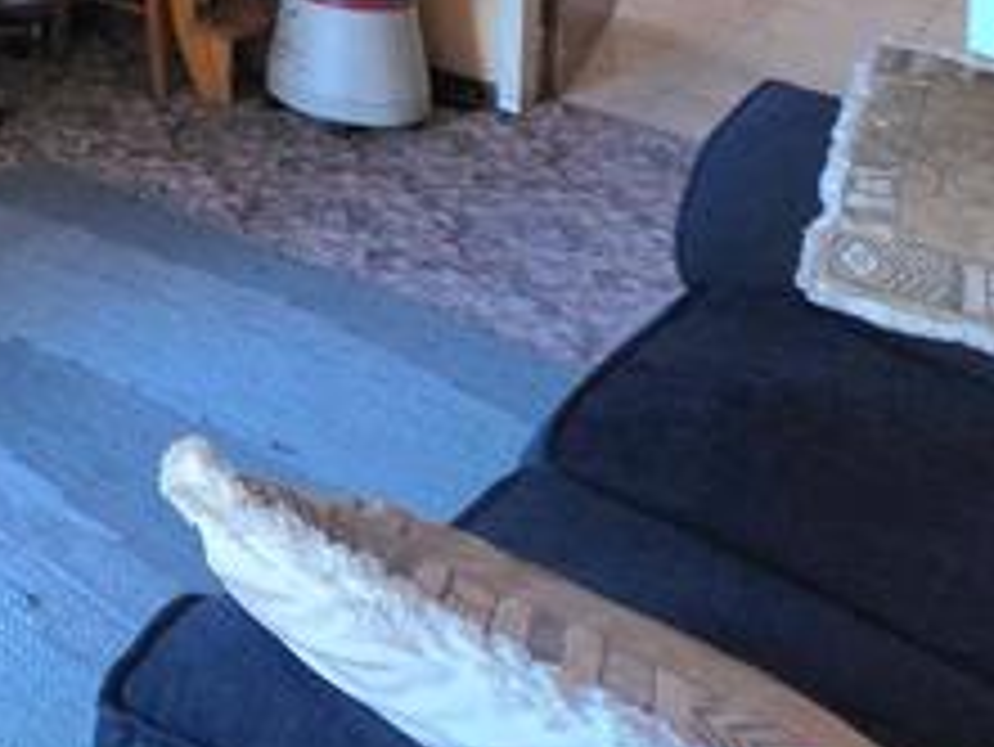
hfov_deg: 30.7
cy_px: -432
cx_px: -333
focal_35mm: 47
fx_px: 1350
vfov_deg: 23.4
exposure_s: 1/50.3
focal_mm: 2.2
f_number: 1.9
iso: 1000
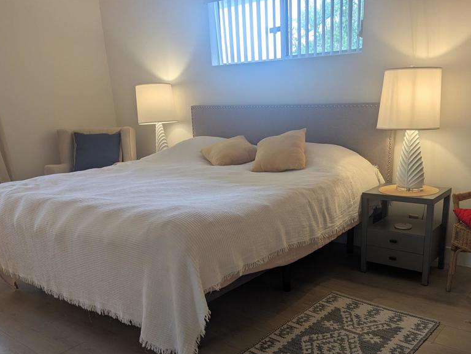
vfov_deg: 43.7
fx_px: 436
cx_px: 280
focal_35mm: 32
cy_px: 234
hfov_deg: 56.4
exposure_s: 1/42.7
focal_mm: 6.81
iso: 31
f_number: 1.85
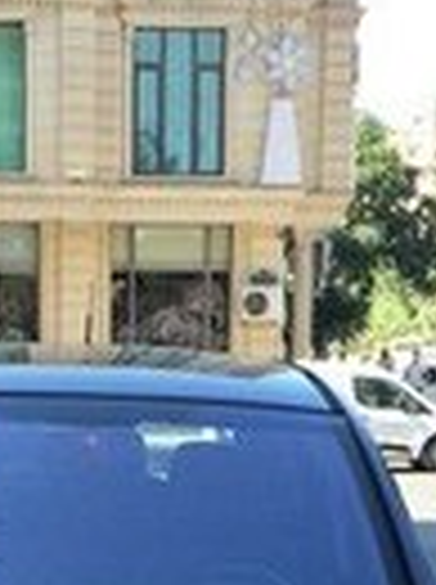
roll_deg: +1.5
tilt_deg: -12.1
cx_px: 126
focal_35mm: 111
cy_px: 738
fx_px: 1870
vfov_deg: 16.8
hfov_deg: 13.3
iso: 32
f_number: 2.2
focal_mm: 4.15
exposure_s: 1/348
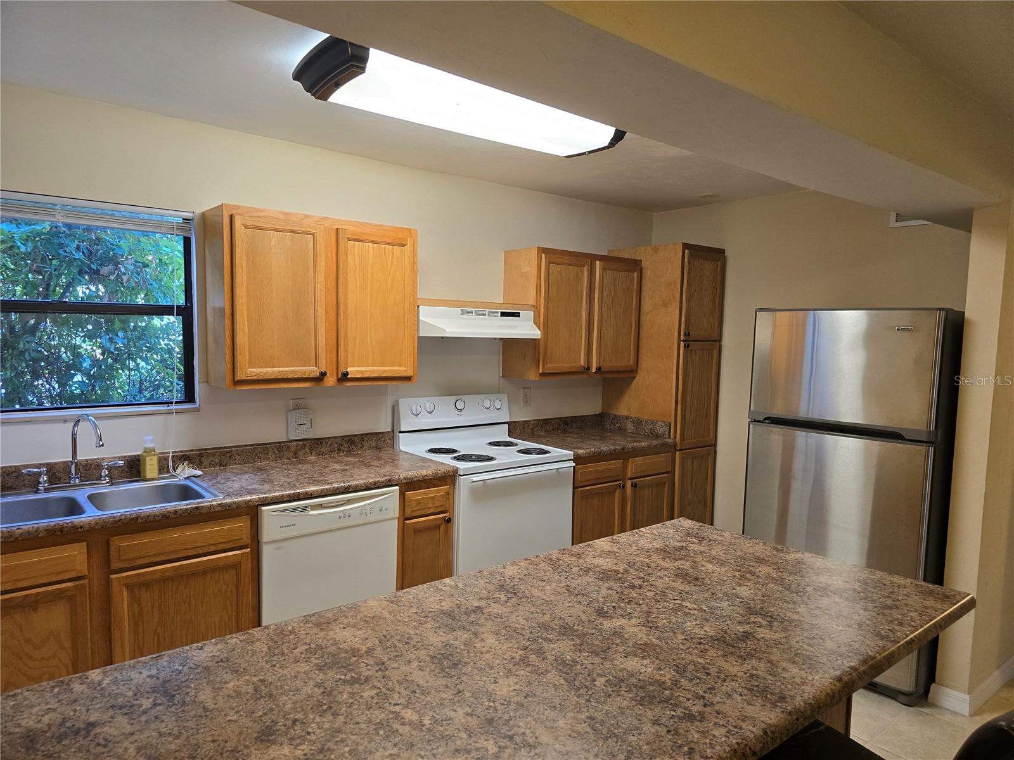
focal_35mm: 23
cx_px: 507
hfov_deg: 73.9
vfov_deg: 58.9
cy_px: 380
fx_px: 674
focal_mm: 6.3
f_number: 1.7
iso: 160
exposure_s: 1/120
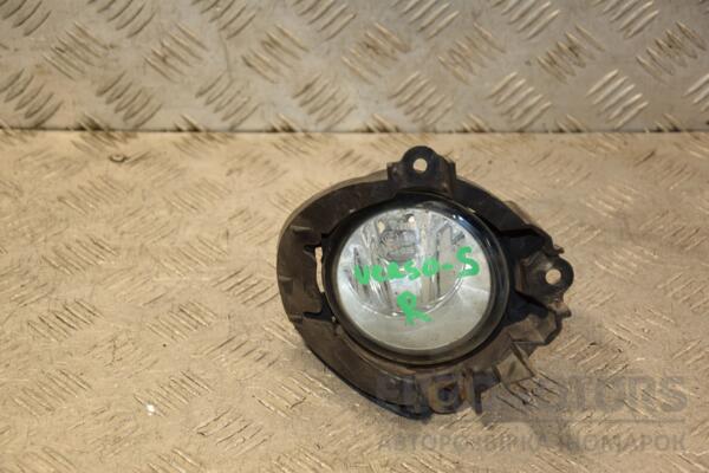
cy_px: 236
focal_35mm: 93
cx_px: 354
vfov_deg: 14.7
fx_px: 1831
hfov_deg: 21.9
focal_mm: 62
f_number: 5.3
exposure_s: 1/125
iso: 800
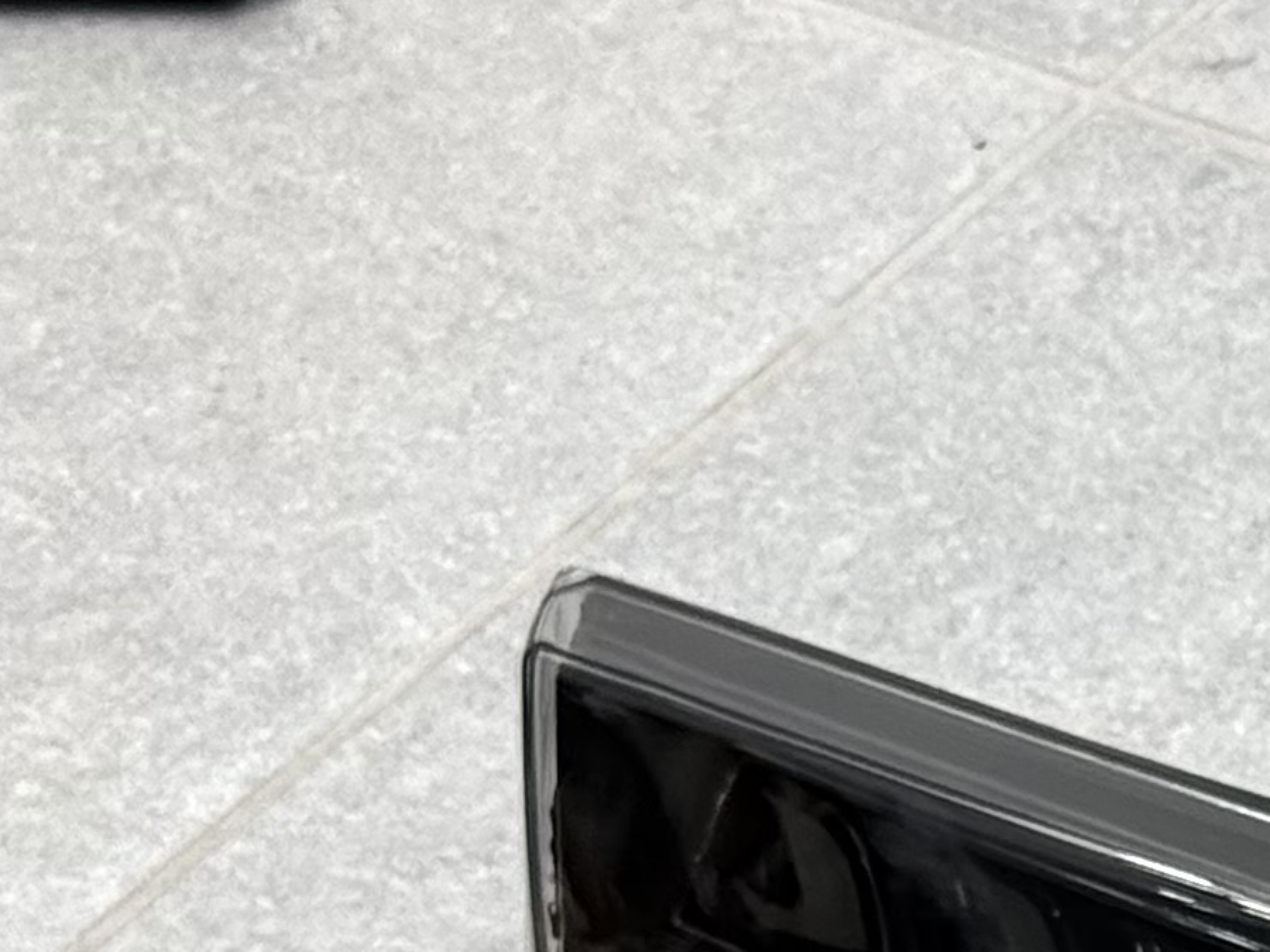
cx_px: 2812
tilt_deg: -45.7
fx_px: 7888
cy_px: 1731
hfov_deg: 8.6
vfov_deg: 6.7
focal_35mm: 215
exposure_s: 1/280
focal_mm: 6.76
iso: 80
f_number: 1.78
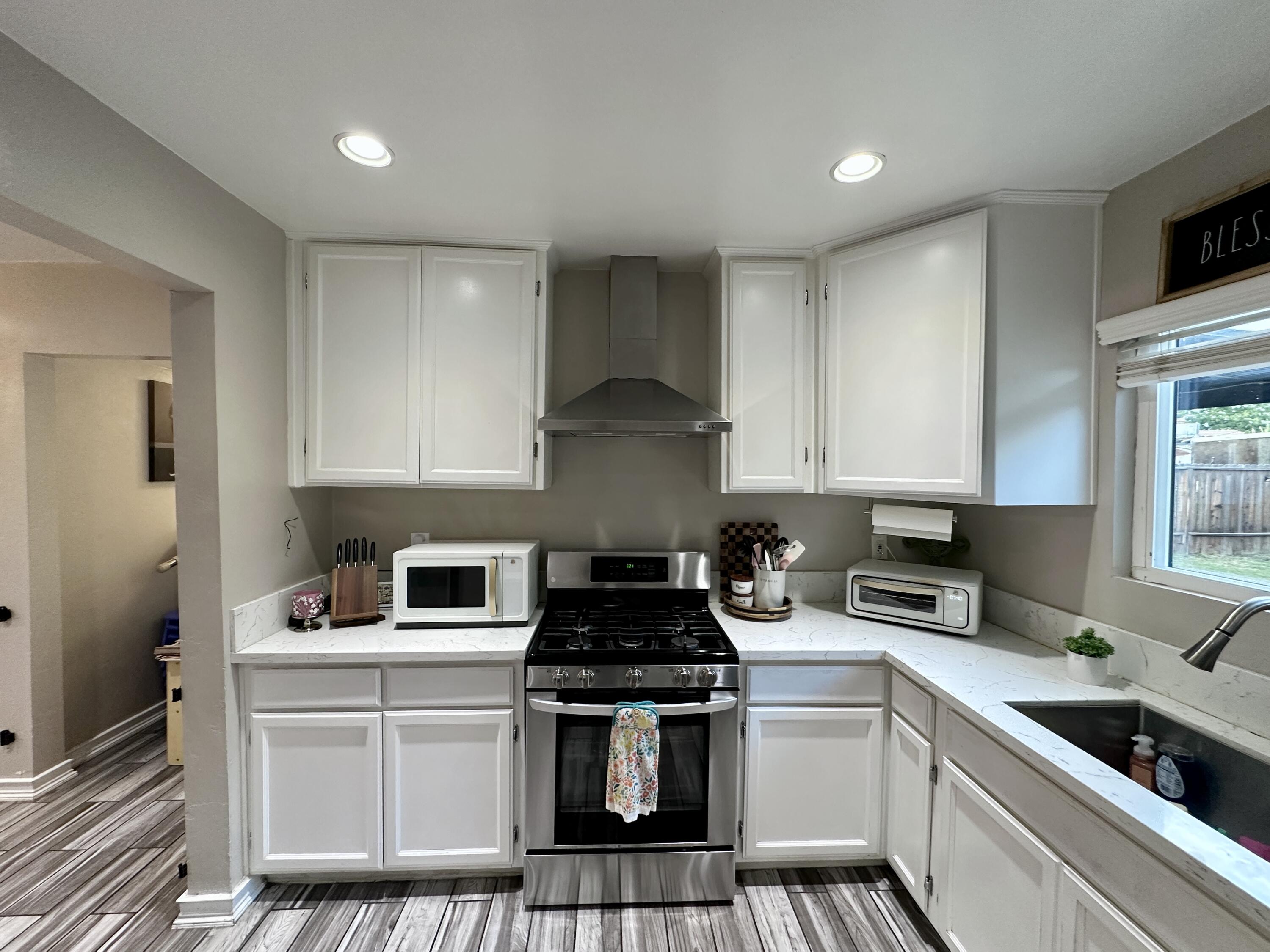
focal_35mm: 14
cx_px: 635
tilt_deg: -0.5
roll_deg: +0.0
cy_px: 476
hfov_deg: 102.1
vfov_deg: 85.7
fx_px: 514
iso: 200
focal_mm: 2.22
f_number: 2.2
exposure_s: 1/60
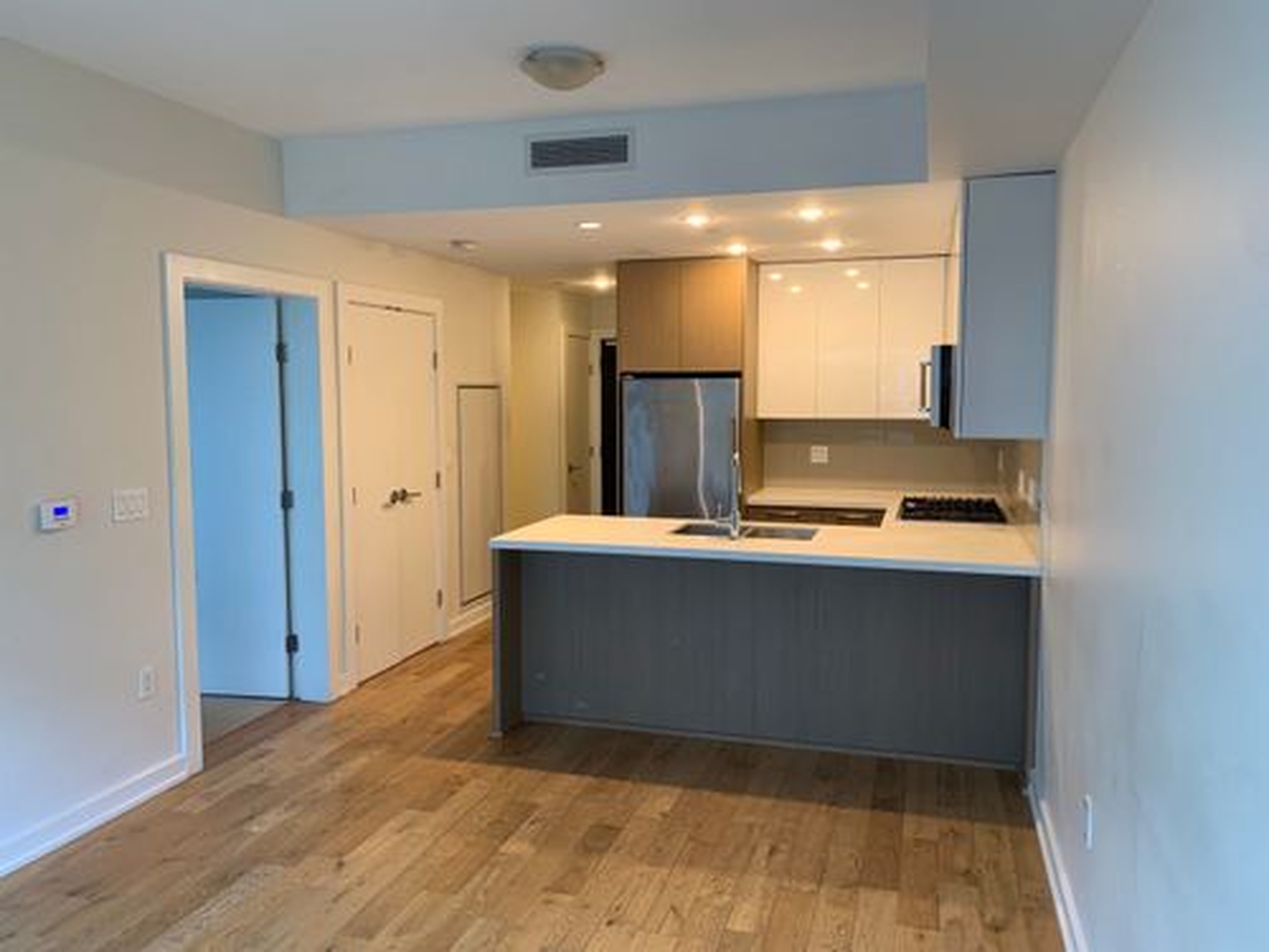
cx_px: 634
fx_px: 953
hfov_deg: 67.3
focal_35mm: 26
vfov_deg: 53.1
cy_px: 476
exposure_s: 1/60
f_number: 1.8
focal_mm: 4.25
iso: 125
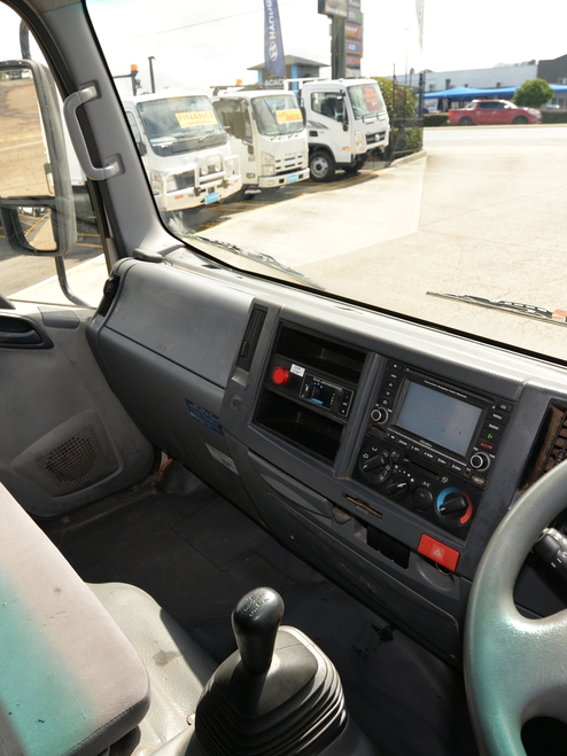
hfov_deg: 51.1
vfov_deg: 65.3
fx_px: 590
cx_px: 232
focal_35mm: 27
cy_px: 373
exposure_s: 1/125
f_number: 5.6
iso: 100
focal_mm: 18
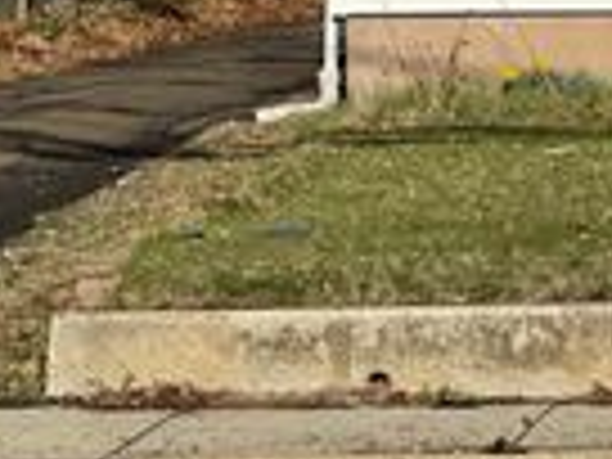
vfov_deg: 6.2
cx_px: 1040
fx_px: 4155
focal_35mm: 235
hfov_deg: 8.2
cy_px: -304
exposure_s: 1/3774
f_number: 2.2
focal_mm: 7.5
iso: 20
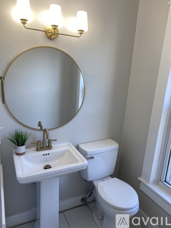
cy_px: 114
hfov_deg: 53.0
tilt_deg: -13.4
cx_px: 86
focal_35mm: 26
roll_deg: -4.7
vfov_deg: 67.3
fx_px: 171
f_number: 1.8
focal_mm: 4.25
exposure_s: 1/120
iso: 40
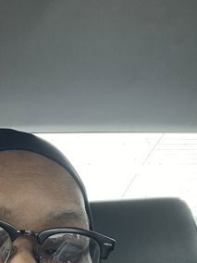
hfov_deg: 23.5
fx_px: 470
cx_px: 55
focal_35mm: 62
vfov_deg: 29.1
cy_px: 267
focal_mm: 2.71
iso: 125
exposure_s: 1/60
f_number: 2.2
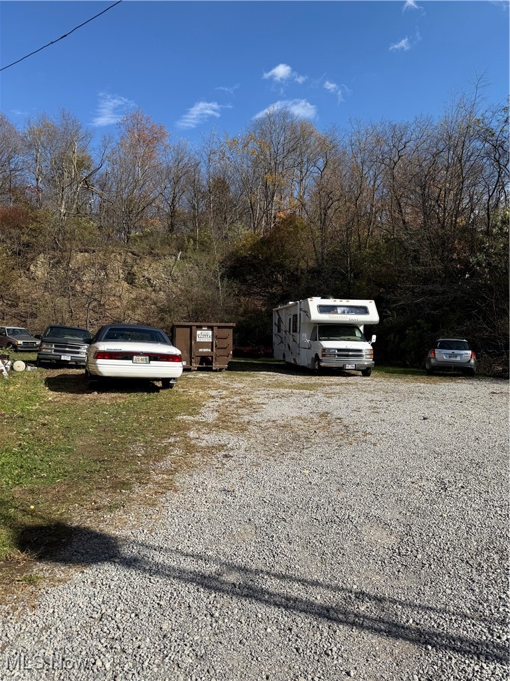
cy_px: 340
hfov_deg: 56.8
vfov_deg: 71.6
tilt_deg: +3.3
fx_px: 471
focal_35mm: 24
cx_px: 255
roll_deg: -1.3
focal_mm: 6.76
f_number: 1.78
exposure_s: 1/4673
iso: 80
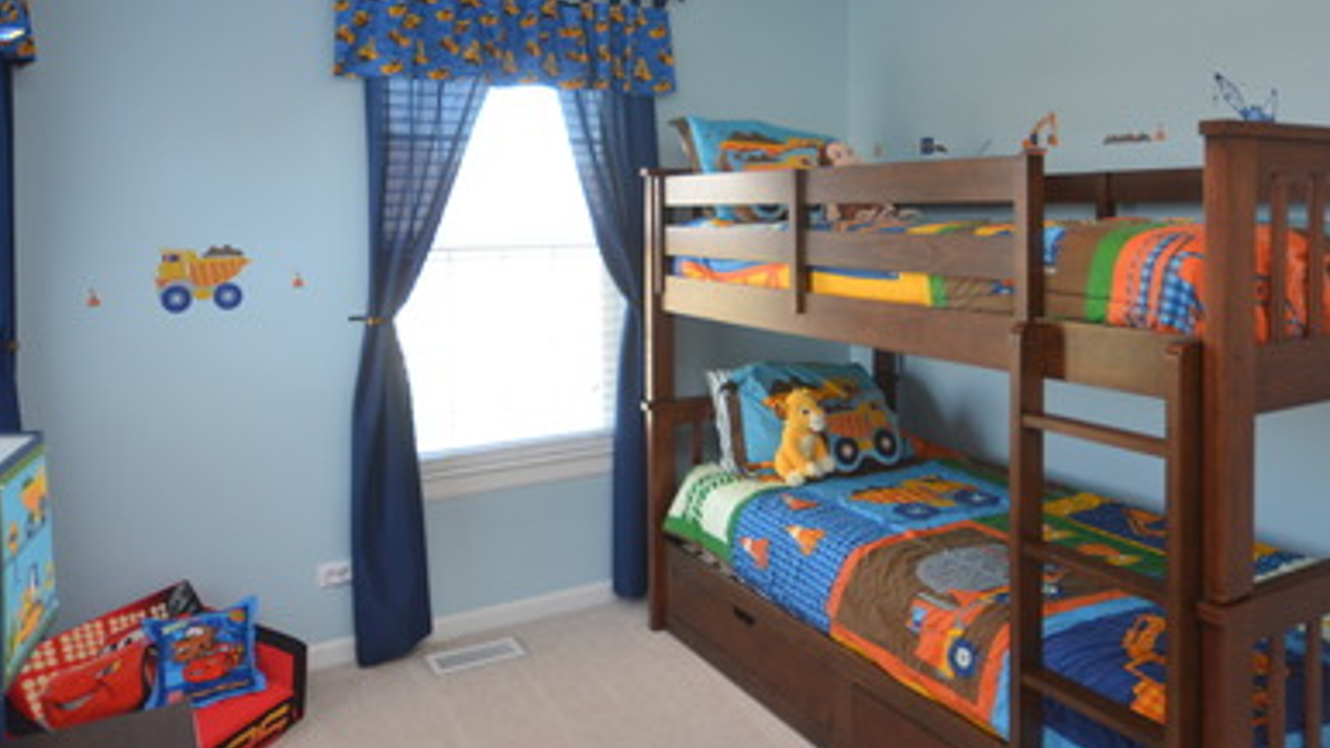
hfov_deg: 71.9
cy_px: 231
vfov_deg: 43.5
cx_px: 679
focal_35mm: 26
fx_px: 917
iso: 400
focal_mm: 10
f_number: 4
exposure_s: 1/60
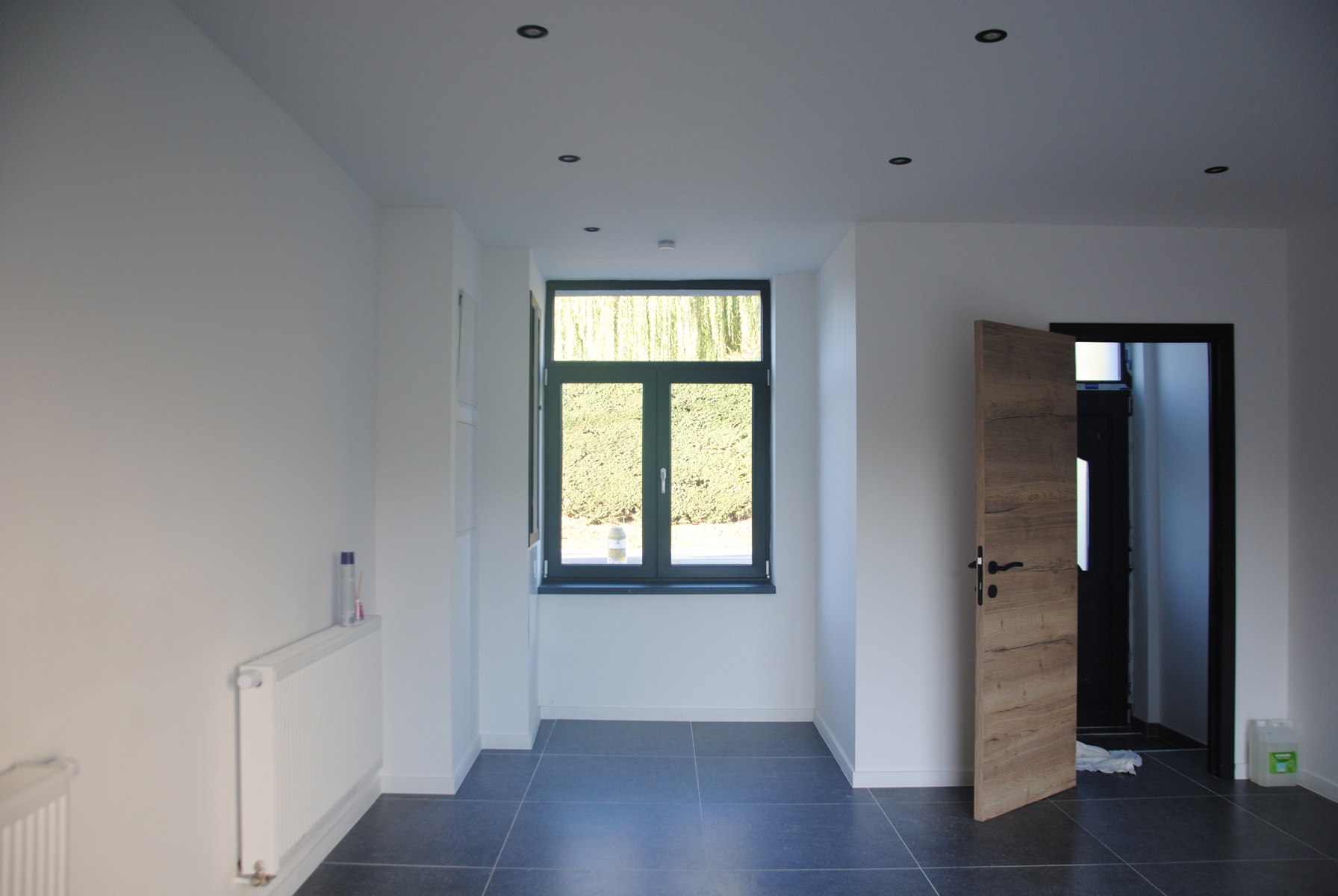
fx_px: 1005
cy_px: 448
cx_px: 669
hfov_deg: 67.3
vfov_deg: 48.1
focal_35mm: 27
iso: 200
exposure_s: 1/50
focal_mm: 18
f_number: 3.5
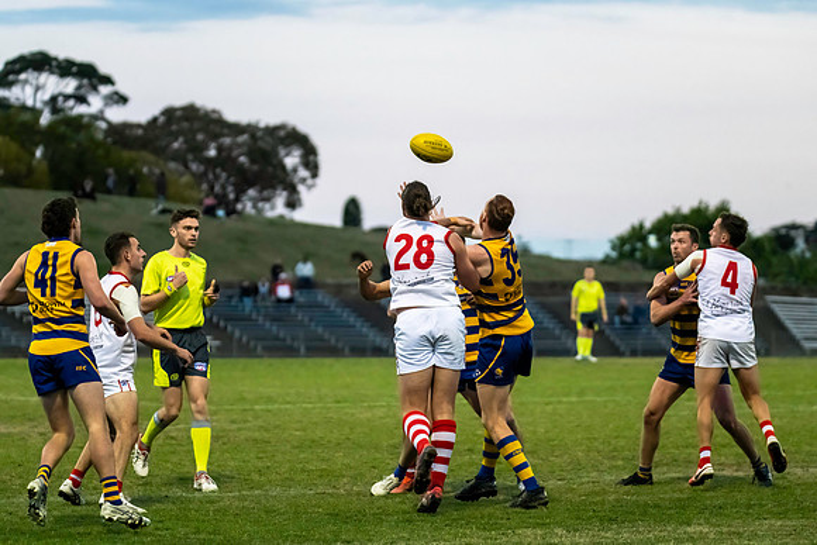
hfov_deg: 11.3
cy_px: 270
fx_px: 4115
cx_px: 426
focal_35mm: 181
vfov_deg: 7.6
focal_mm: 170
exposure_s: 1/1600
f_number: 4
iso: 9000
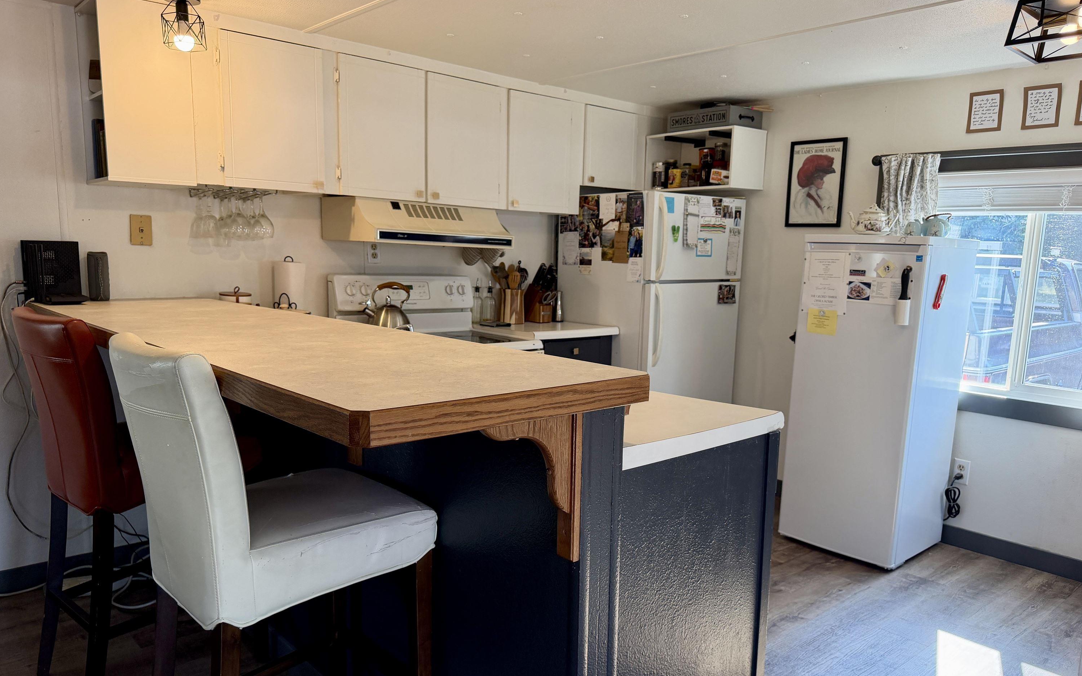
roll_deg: +0.0
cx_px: 545
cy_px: 382
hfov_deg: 70.4
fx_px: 767
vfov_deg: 47.5
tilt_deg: -9.3
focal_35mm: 26
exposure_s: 1/210
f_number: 1.78
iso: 160
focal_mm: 6.76
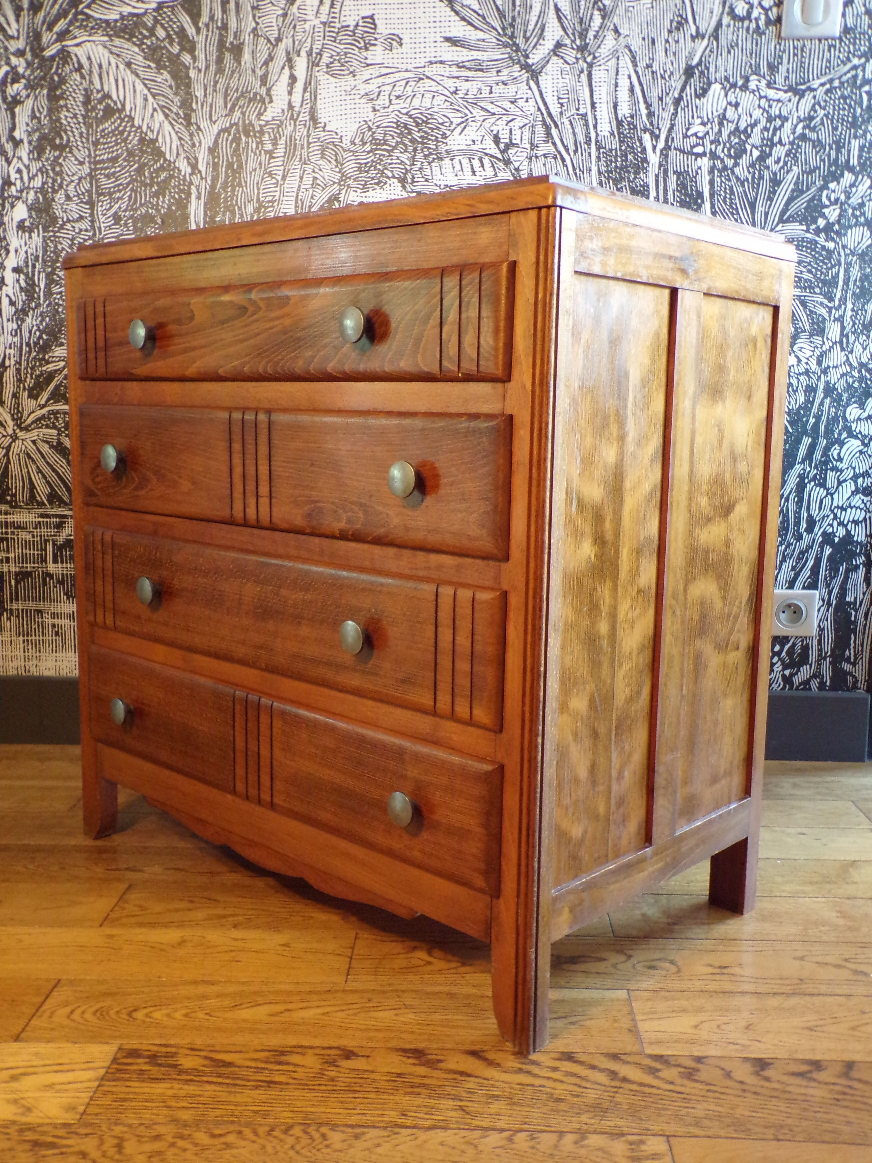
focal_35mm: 32
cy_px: 582
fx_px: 1075
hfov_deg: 44.2
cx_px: 436
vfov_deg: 56.8
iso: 400
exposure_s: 1/12
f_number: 3.2
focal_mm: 5.8
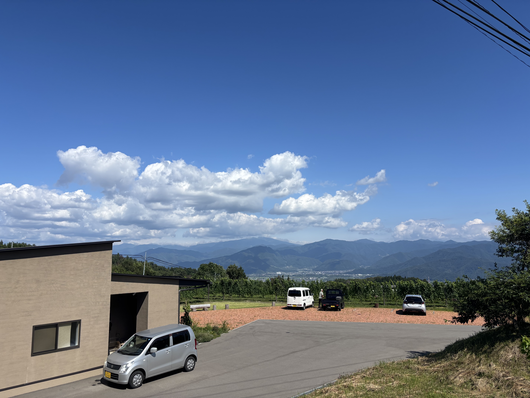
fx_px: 398
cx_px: 265
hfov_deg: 67.3
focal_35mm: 26
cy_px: 199
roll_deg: +0.8
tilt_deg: +8.0
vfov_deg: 53.1
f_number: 1.6
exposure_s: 1/4854
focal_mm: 5.96
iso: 50
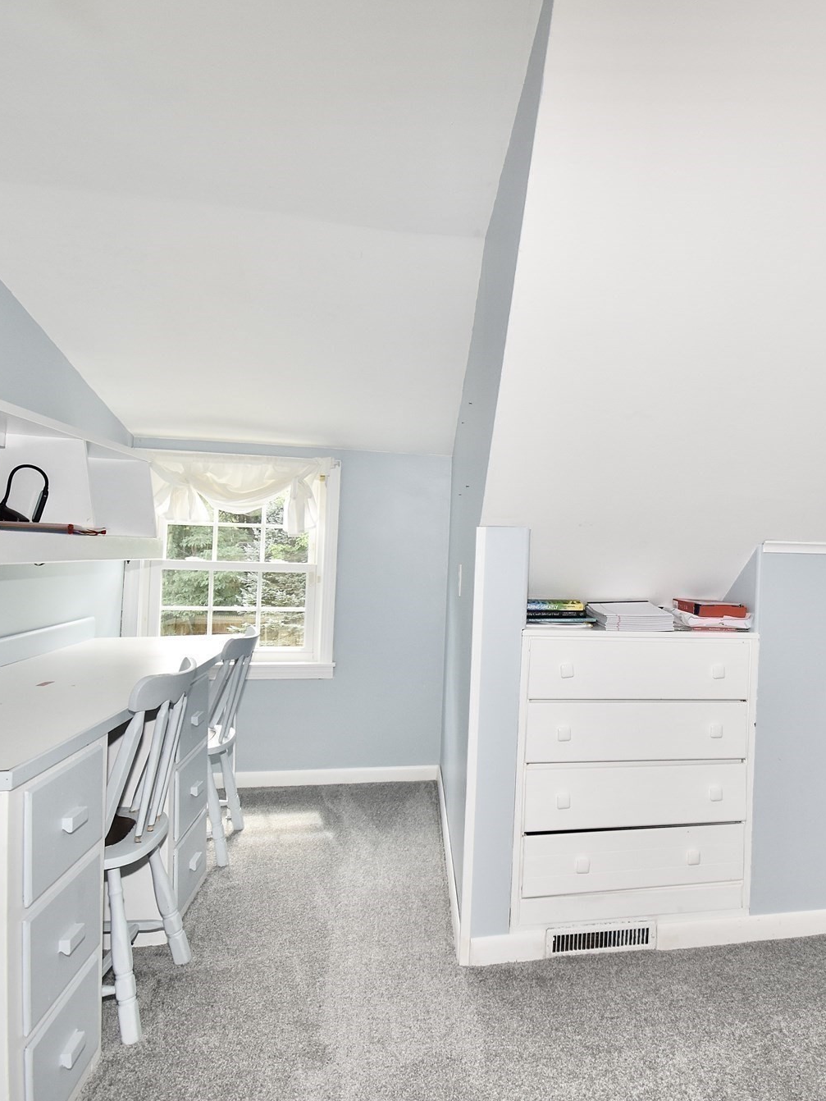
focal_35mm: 22
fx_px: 700
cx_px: 580
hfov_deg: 59.0
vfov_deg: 76.4
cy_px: 544
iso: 720
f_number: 5.6
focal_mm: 10
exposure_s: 1/125
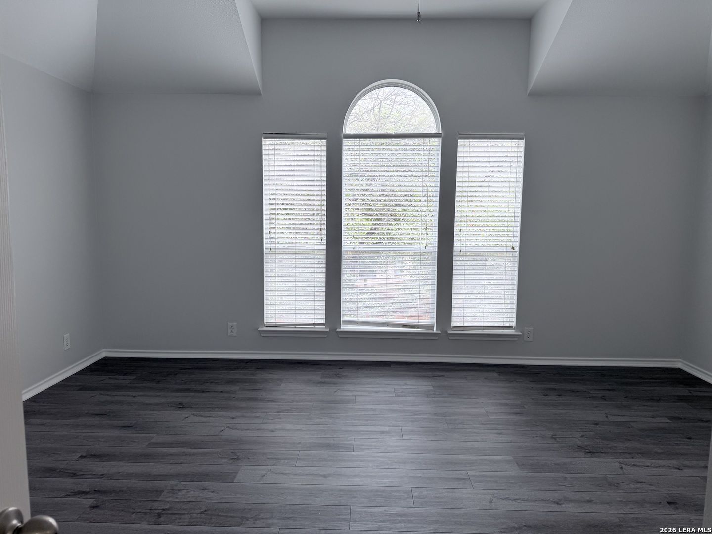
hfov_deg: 71.6
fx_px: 494
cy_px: 267
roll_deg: -0.7
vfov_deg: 56.8
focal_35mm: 24
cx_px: 356
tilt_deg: -6.5
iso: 50
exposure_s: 1/122
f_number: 1.78
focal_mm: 6.76
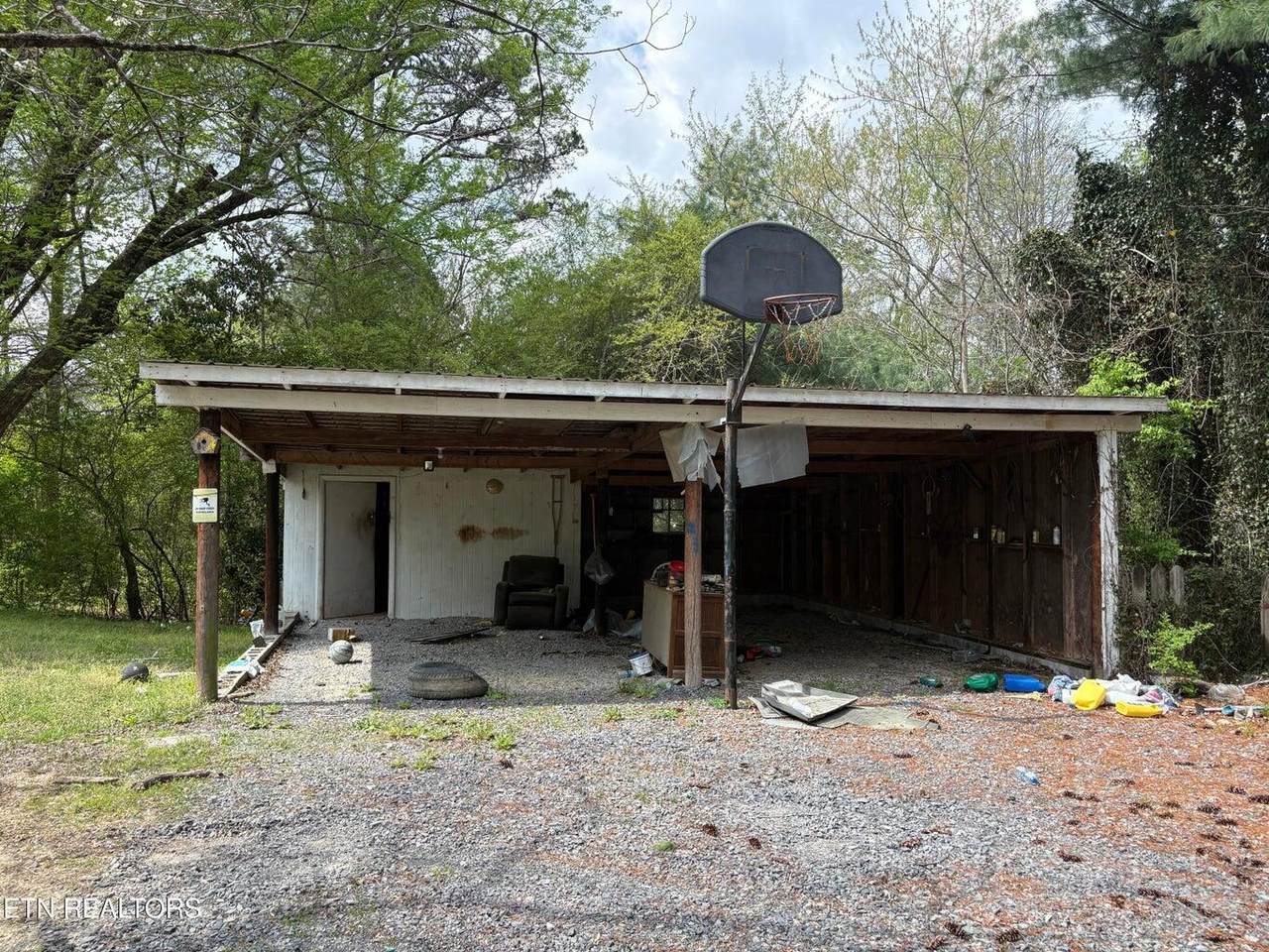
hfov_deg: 67.3
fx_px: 953
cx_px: 634
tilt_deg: +2.0
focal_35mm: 26
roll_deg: +0.2
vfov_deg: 53.1
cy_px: 476
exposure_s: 1/1287
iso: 64
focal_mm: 5.96
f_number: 1.6
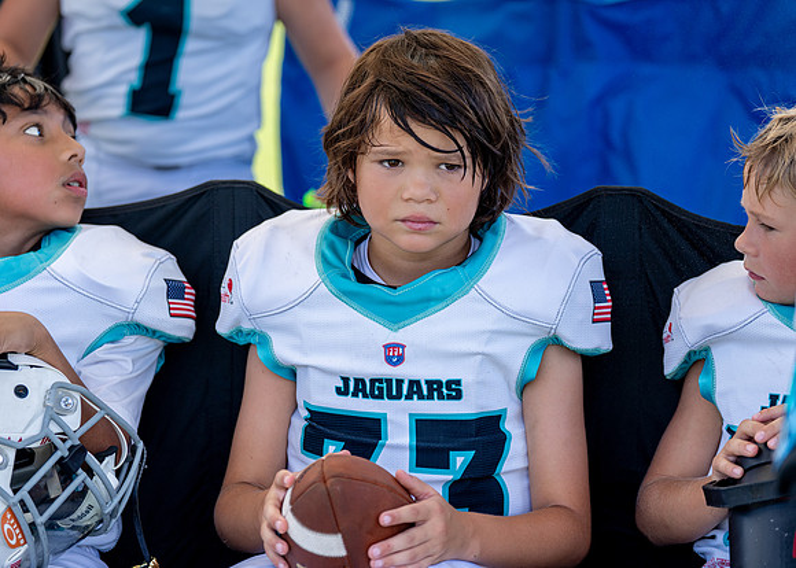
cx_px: 430
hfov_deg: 13.9
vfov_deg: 9.9
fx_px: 3268
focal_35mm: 145
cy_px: 240
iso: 160
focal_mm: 118
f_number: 2.8
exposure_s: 1/1000
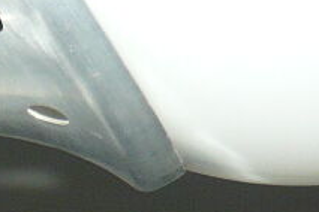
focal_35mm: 258
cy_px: 425
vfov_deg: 5.2
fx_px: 2286
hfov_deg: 7.7
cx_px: -279
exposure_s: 1/30
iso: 100
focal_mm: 5.5
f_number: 2.8
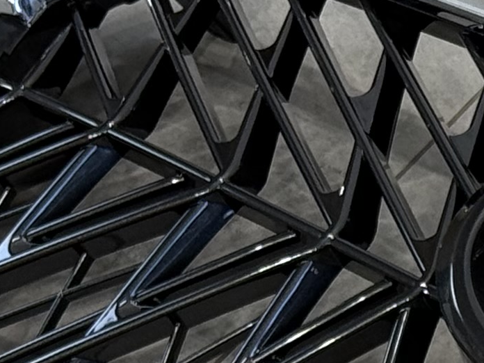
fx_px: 3887
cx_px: 775
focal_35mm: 278
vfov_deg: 5.3
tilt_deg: -49.7
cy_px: 661
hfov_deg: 7.0
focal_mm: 6.76
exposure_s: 1/100
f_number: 1.78
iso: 50
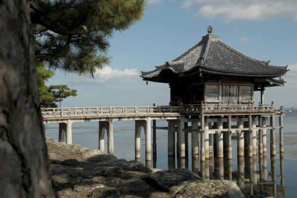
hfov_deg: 45.4
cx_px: 148
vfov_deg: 31.2
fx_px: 355
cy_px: 99
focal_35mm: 43
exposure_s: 1/500
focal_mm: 28.9
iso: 200
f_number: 8
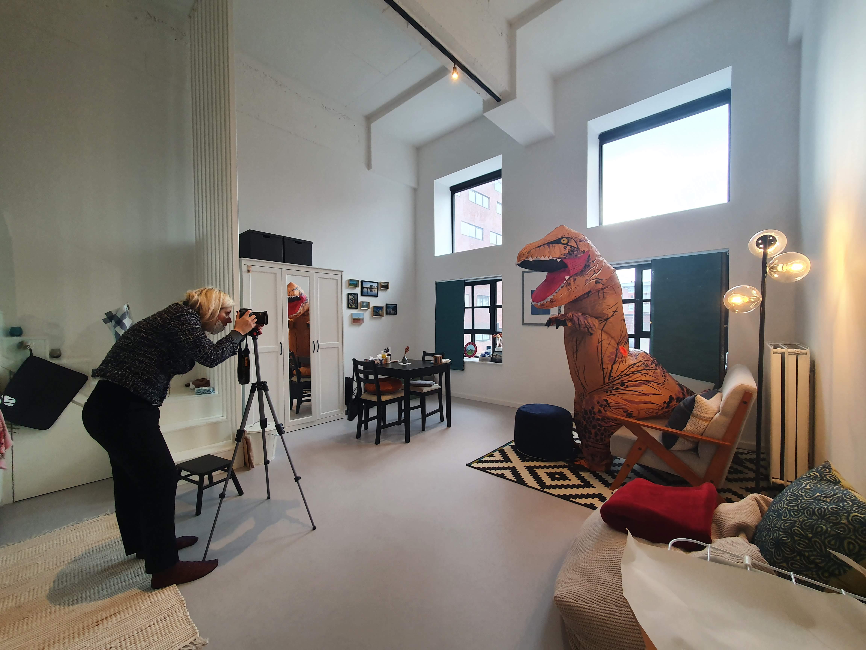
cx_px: 433
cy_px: 325
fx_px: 325
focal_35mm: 13
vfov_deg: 89.9
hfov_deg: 106.2
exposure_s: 1/50
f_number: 2.2
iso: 160
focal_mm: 1.8
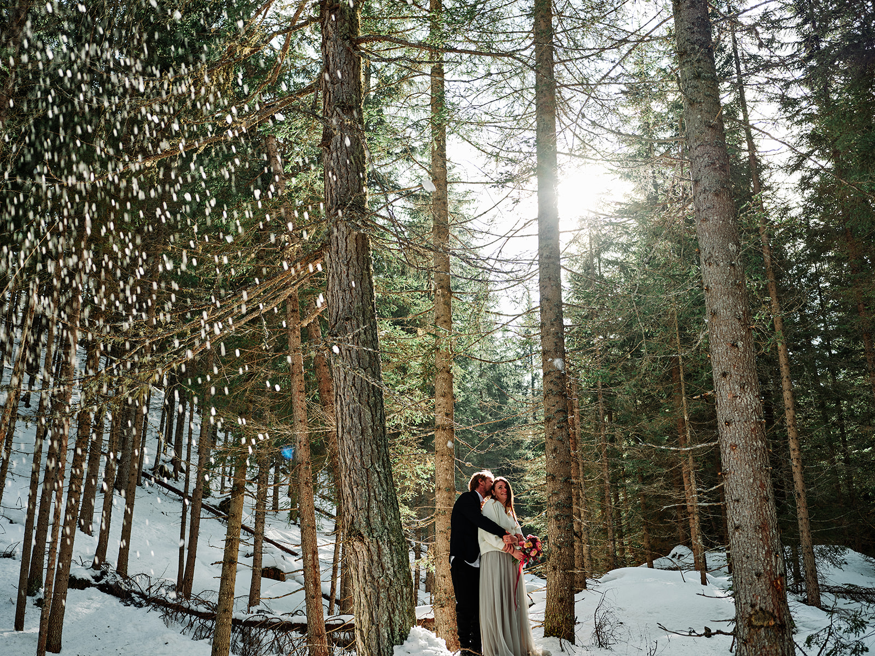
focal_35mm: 40
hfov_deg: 46.8
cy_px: 328
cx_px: 438
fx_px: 1011
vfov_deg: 36.0
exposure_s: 1/150
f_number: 4.5
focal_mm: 50
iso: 100
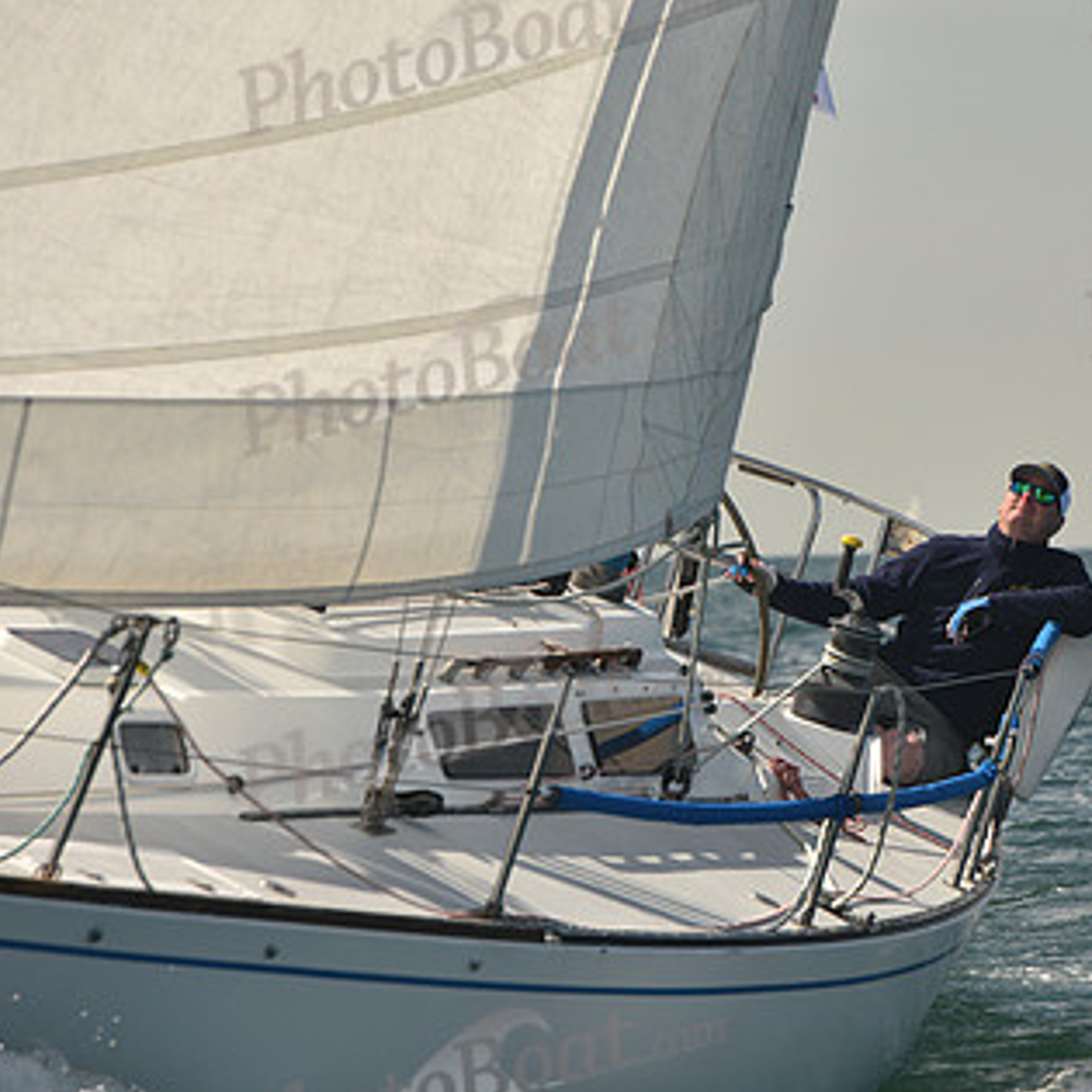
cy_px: 497
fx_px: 10600
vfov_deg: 5.9
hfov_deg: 5.9
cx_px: 908
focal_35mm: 297
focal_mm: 190
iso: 250
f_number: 6.3
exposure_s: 1/640
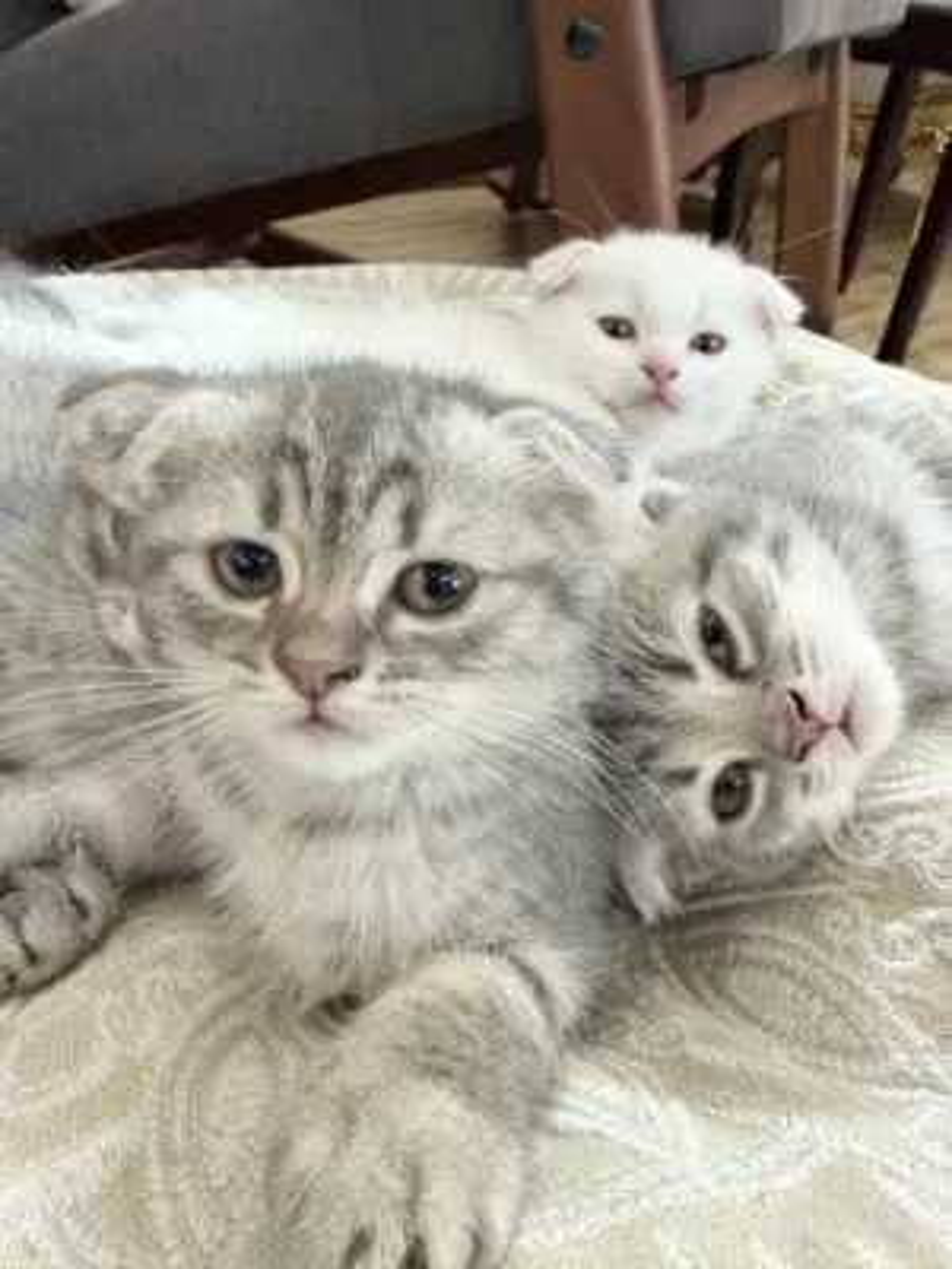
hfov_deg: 56.8
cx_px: 476
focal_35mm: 24
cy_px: 634
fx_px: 880
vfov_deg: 71.6
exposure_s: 1/50
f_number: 2.2
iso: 500
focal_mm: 2.22
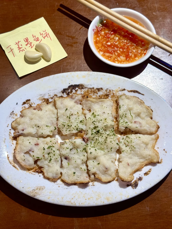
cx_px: 86
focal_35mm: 48
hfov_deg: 30.3
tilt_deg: -67.3
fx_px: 318
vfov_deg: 39.7
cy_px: 114
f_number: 1.78
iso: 50
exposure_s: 1/121
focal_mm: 6.76
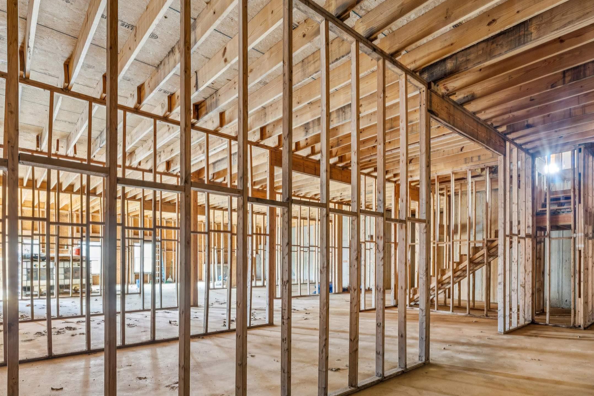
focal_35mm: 20
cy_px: 256
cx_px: 335
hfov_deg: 83.5
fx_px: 330
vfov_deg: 60.8
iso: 640
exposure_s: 3.2
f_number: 11
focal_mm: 14
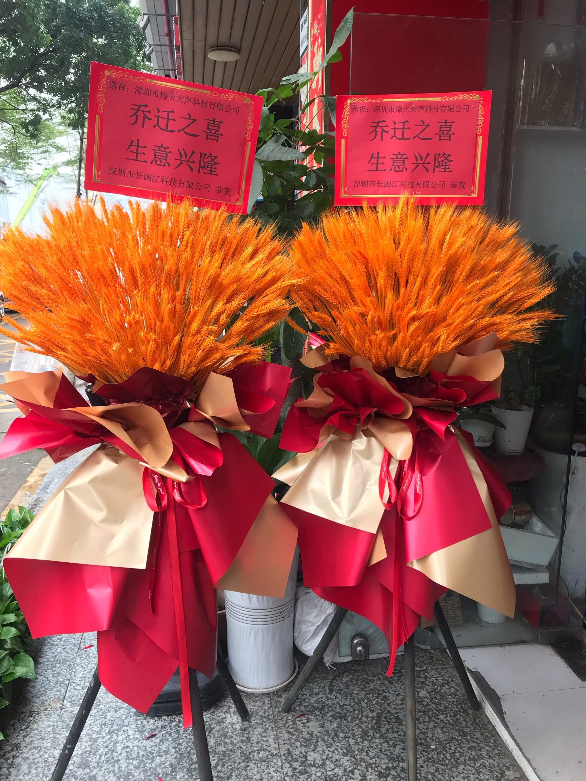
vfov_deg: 63.4
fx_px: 632
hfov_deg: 49.8
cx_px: 293
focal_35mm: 28
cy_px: 390
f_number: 1.8
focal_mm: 3.99
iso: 25
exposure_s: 1/50
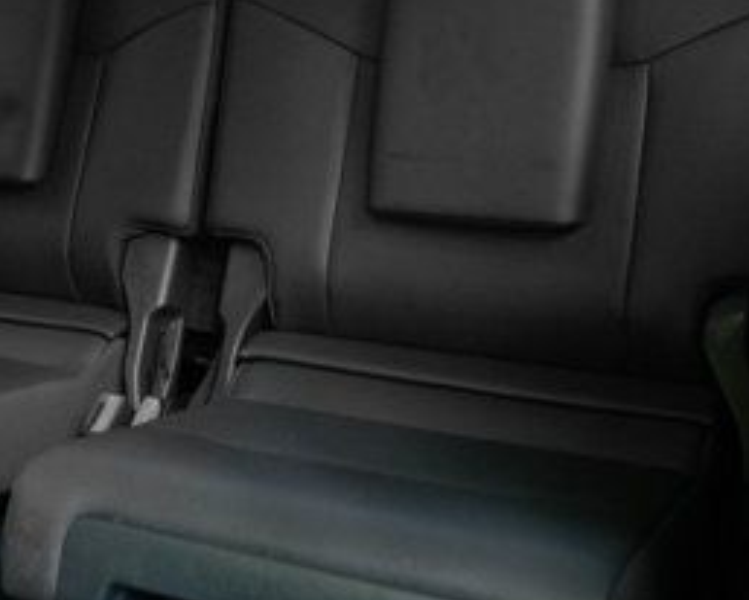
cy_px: 165
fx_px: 1242
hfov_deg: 33.0
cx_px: 207
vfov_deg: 26.9
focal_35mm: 56
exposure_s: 1/250
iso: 2000
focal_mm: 24
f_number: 3.2
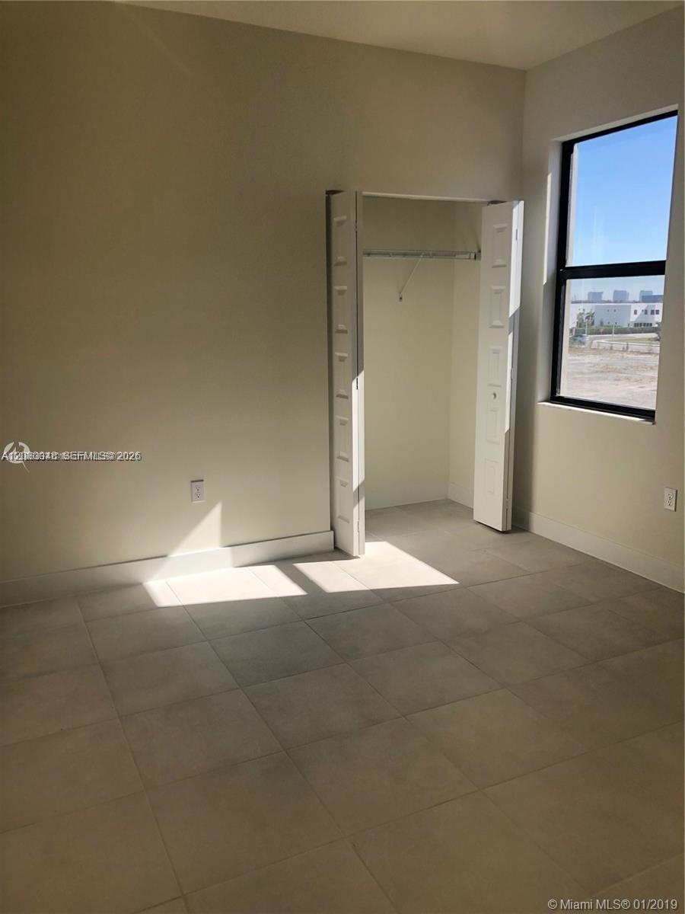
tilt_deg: -11.5
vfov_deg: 63.4
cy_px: 457
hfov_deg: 49.7
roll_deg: +0.3
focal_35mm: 28
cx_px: 342
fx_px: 739
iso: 20
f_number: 1.8
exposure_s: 1/218
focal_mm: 4
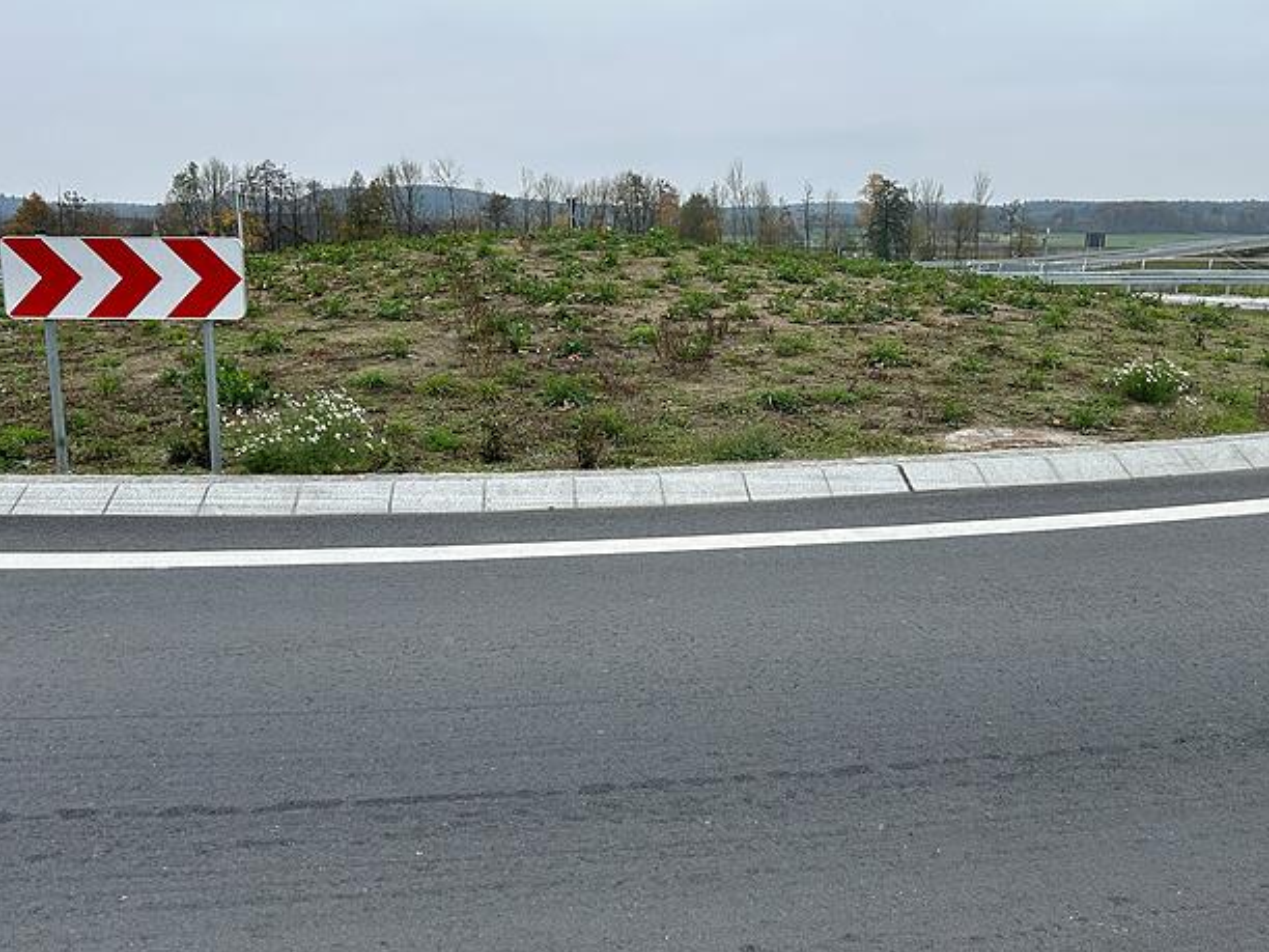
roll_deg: -0.4
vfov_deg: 41.8
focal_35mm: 34
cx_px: 713
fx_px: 1246
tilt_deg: -8.9
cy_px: 450
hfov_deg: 53.8
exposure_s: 1/1100
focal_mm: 5.7
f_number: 1.5
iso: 50
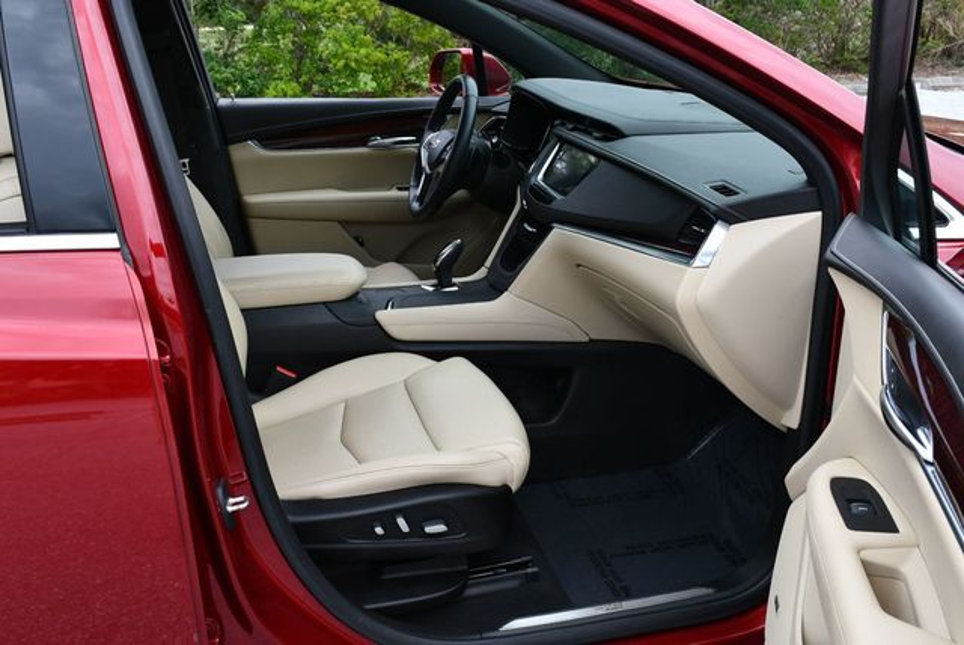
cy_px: 322
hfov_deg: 53.1
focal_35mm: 36
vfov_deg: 36.9
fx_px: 965
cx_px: 482
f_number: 7.1
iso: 200
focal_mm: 18
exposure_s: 1/250
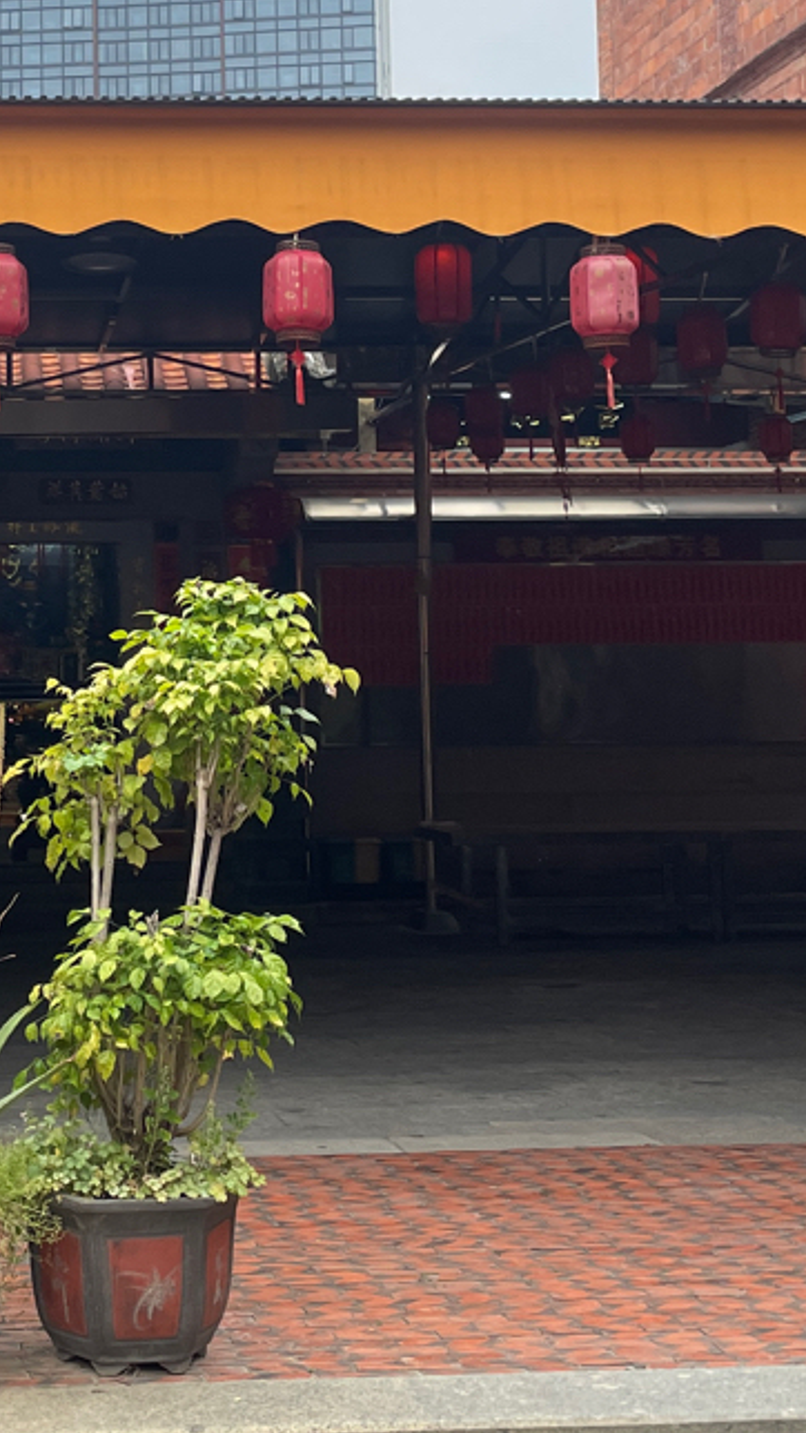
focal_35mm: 66
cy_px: 413
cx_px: 69
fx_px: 2509
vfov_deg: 31.5
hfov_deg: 17.9
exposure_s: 1/121
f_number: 1.6
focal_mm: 4.2
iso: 50
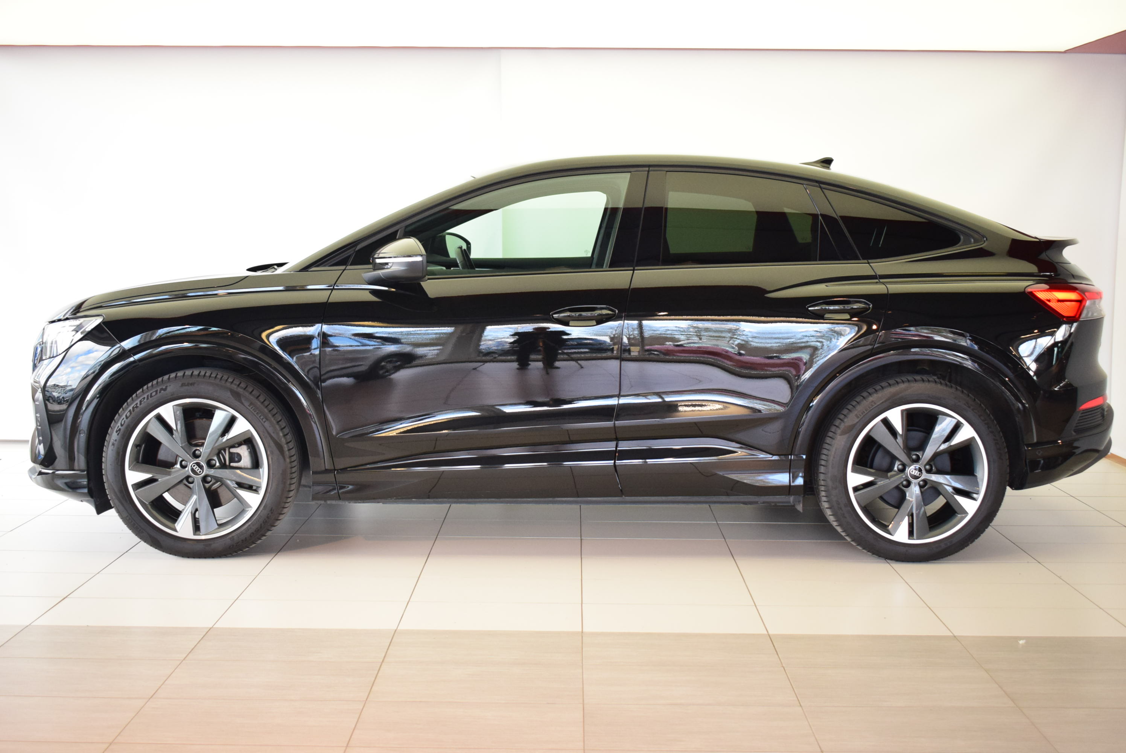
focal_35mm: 40
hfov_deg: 47.9
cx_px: 563
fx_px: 1268
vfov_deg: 33.1
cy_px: 376
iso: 1600
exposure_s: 1/200
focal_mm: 27
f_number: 4
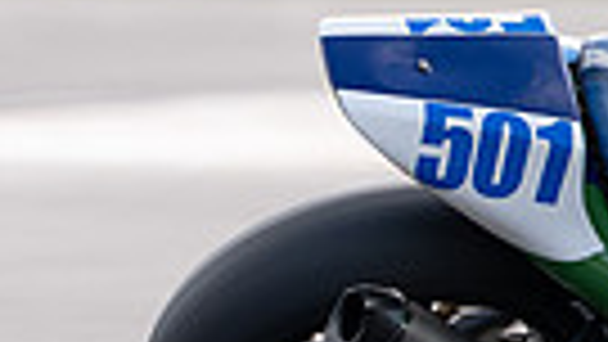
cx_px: 932
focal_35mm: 1485
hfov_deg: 1.5
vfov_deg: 0.8
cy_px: 52
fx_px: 23946
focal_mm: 330
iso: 320
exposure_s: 1/500
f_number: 5.6
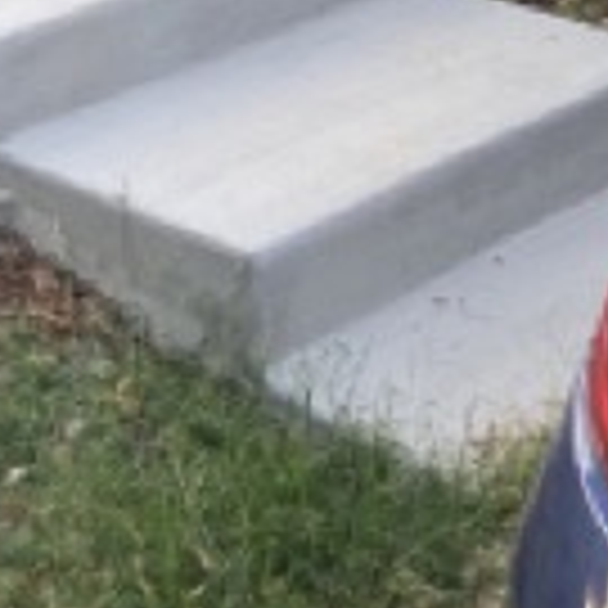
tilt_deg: +0.2
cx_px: 288
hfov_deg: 14.9
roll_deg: -1.1
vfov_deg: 13.2
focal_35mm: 117
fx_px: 2325
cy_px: -531
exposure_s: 1/120
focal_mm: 3.99
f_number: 1.8
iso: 25
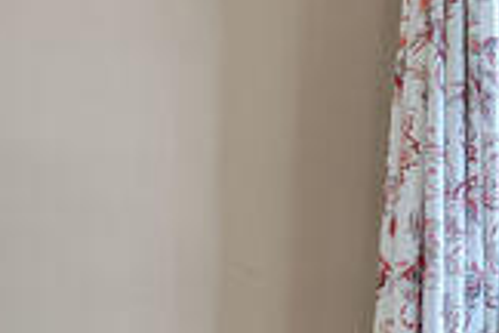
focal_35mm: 99
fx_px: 1372
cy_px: 550
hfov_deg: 12.5
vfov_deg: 12.8
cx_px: 1374
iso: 200
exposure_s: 1.3
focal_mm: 16
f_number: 8
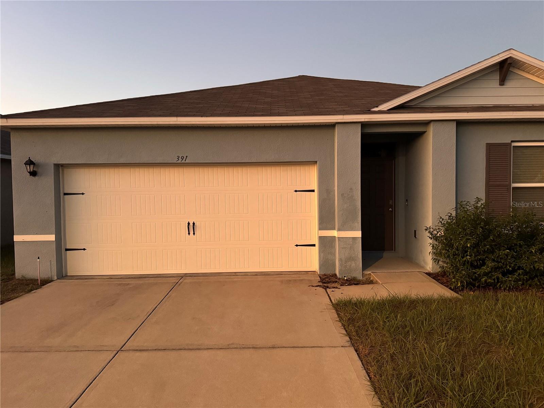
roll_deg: +1.7
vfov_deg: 56.8
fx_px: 377
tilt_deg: -2.3
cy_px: 204
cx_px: 272
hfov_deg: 71.6
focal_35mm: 24
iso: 1000
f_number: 1.78
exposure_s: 1/40
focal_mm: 6.76
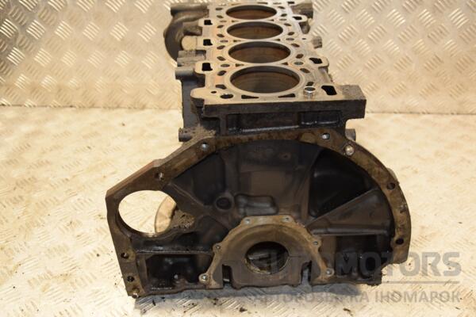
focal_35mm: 42
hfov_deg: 46.4
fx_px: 555
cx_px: 238
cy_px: 158
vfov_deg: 31.9
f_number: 5
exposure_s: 1/80
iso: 800
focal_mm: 28
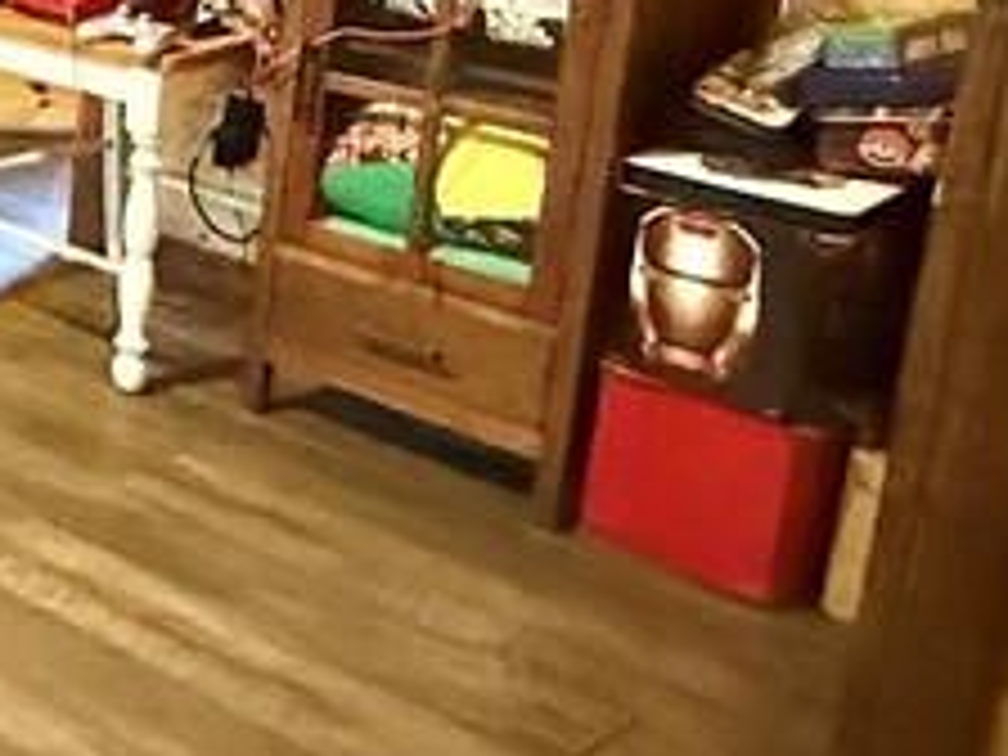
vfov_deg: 22.0
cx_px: -738
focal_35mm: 64
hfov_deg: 21.5
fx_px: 1864
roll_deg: +0.8
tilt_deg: -12.2
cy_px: -22
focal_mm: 2.22
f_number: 2.2
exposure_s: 1/40
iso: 1000
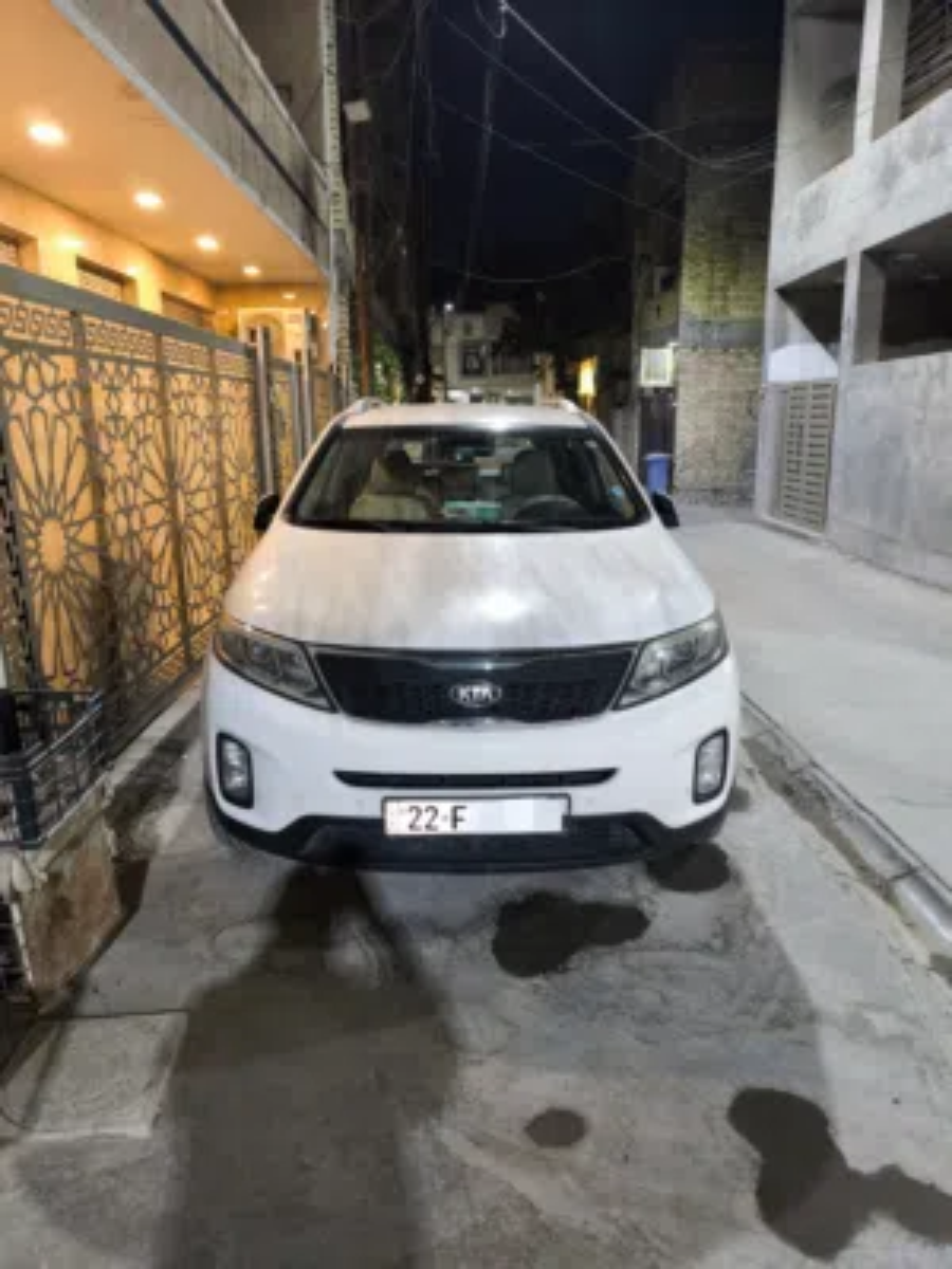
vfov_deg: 73.9
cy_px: 634
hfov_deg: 58.9
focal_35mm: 23
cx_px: 476
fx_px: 843
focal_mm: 6.57
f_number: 1.6
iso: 640
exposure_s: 1/50
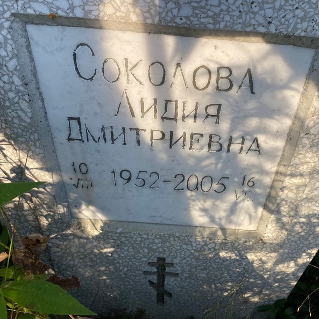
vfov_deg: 52.5
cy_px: 159
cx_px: 193
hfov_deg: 52.2
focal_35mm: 31
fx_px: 323
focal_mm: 4.25
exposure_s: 1/752
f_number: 1.8
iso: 32
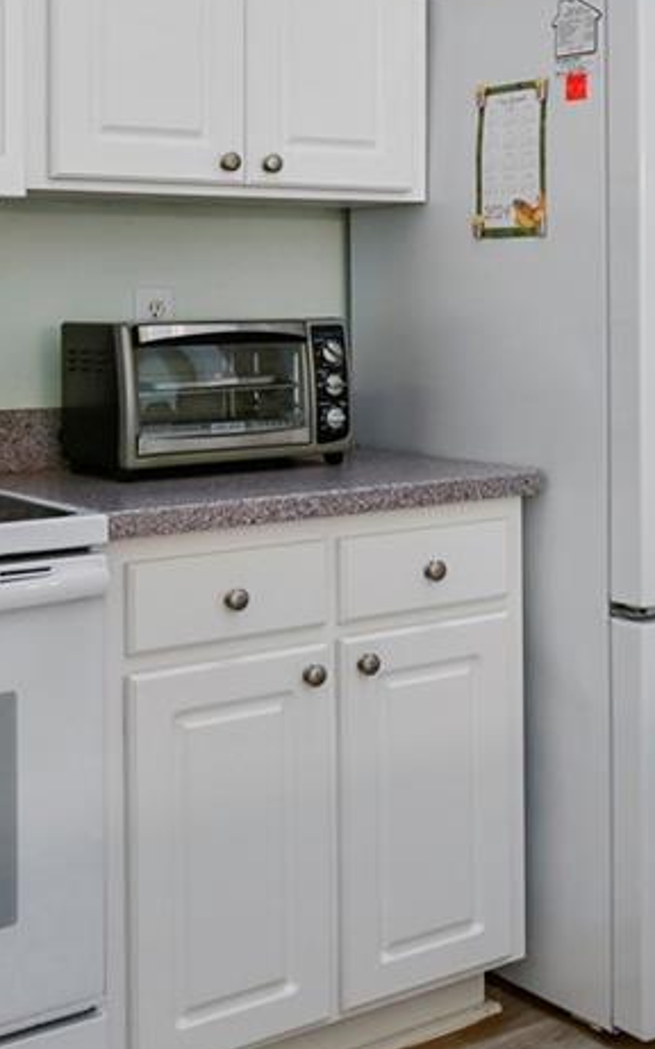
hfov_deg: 24.0
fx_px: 1514
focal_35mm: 53
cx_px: 539
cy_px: 200
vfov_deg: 36.8
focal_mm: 10
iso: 100
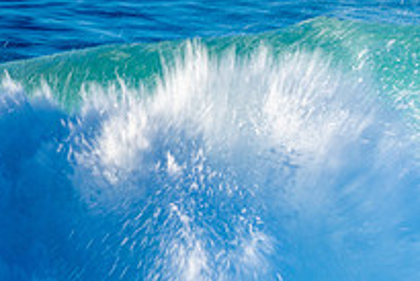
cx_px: 498
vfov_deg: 0.6
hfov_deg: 1.0
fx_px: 24750
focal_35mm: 2120
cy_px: 319
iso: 100
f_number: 25
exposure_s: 1/25
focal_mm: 500
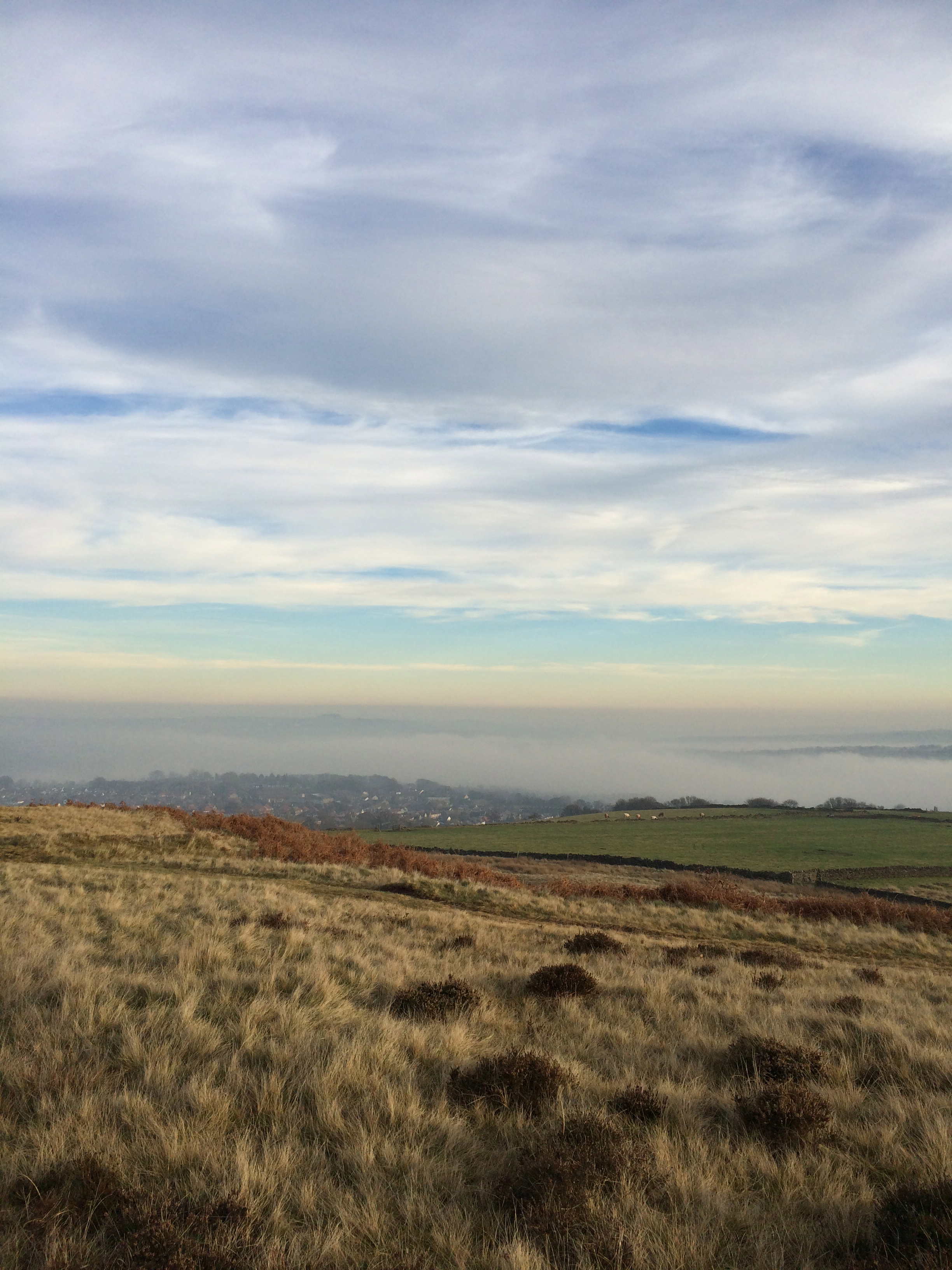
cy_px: 635
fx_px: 1100
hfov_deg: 46.8
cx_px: 476
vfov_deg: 60.0
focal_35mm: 30
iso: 32
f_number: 2.2
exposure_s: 1/1466
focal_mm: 4.12
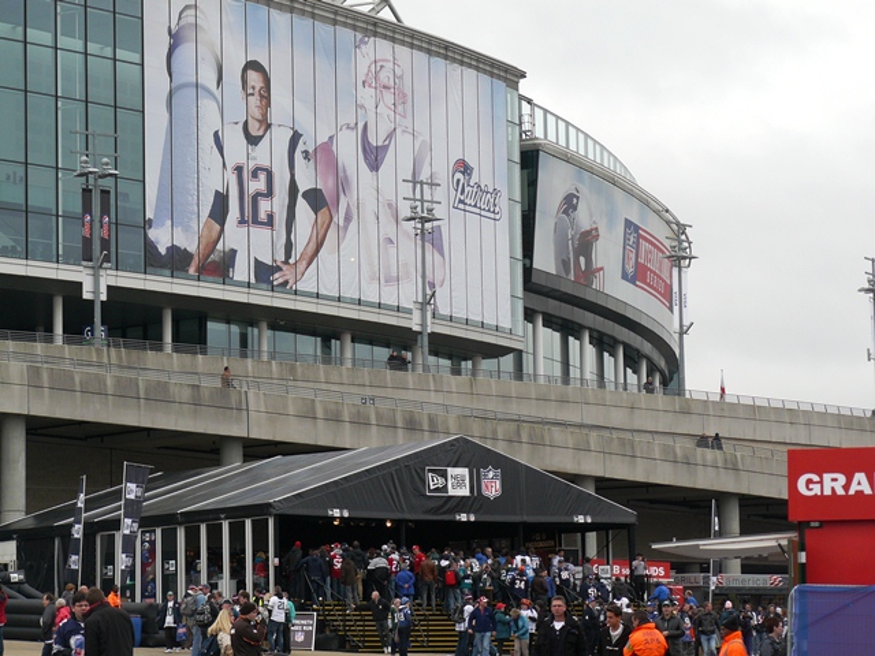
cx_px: 438
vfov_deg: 13.6
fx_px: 2755
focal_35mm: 109
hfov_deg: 18.0
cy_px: 328
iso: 100
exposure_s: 1/160
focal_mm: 18.2
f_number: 4
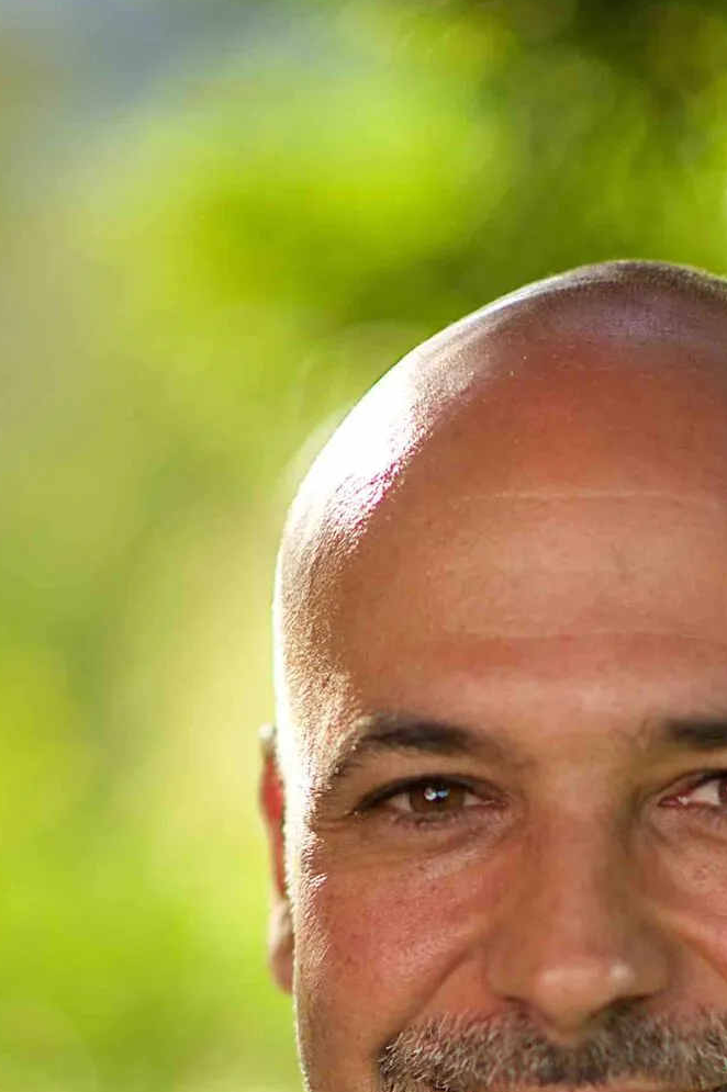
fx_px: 7462
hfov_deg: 5.6
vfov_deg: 8.3
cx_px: 598
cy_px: 1284
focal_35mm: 246
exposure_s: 1/2500
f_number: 1.4
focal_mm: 85
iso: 200
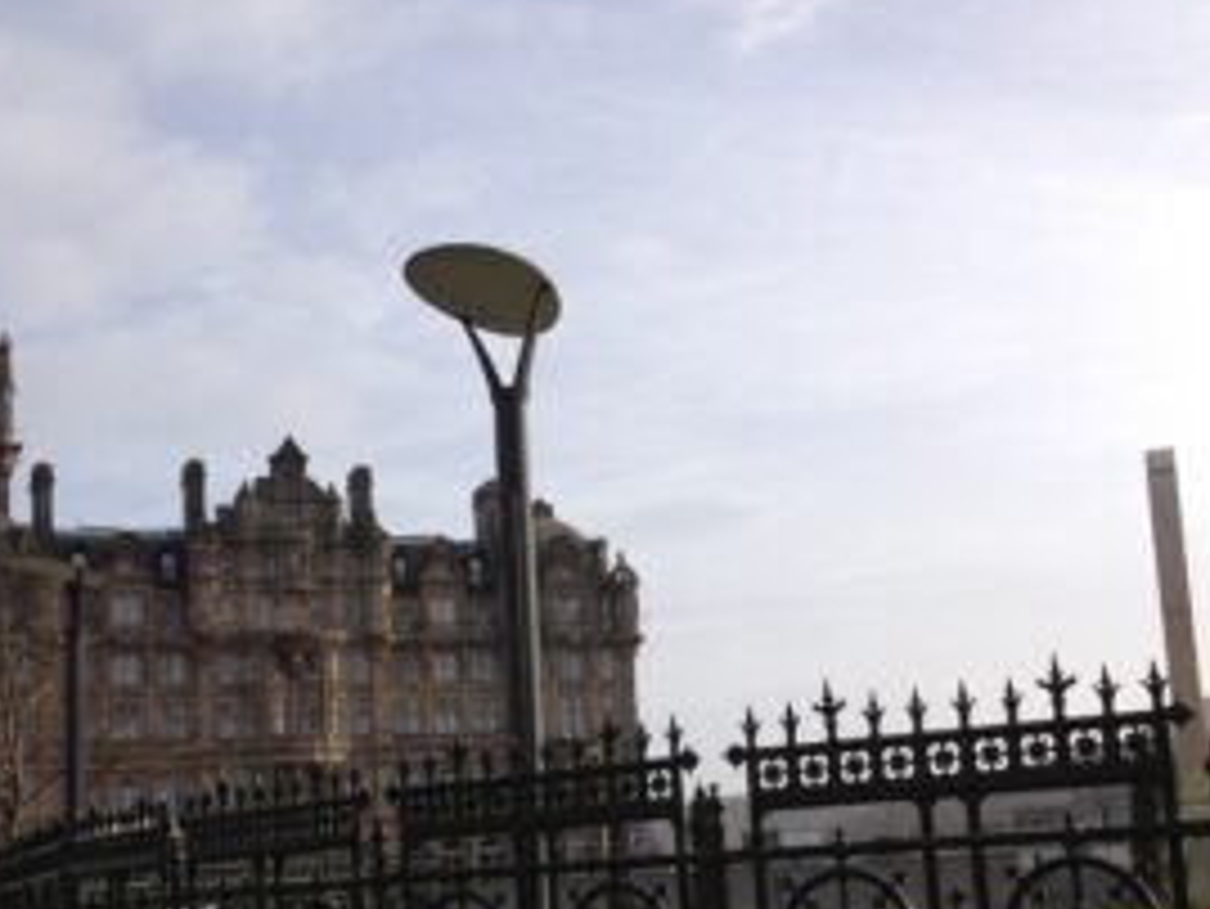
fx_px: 1818
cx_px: 562
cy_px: 616
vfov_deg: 27.9
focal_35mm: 52
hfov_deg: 36.8
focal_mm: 4.28
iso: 50
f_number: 2.4
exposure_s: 1/1453
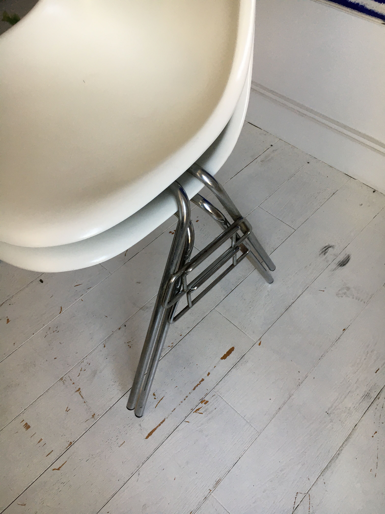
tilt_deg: -54.3
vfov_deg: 61.7
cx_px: 192
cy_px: 257
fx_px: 430
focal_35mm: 29
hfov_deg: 48.2
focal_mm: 4.15
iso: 40
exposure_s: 1/33
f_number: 2.2
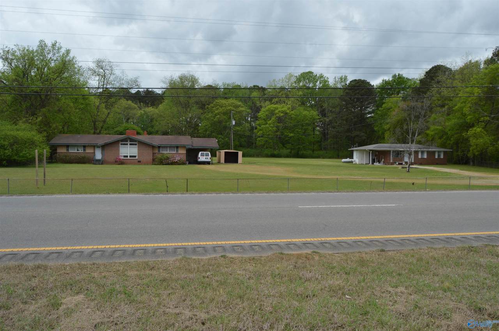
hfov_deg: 67.4
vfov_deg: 47.8
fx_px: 374
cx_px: 250
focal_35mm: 27
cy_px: 166
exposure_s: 1/250
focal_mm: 18
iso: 100
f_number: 7.1
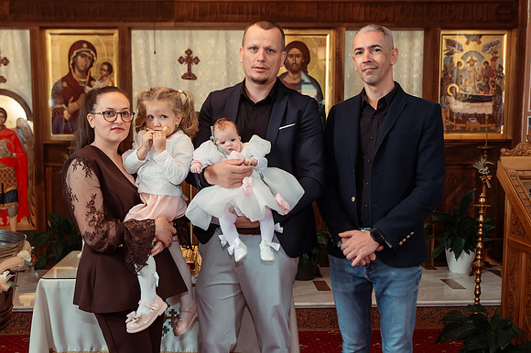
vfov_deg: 30.9
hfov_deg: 45.1
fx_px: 639
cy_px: 168
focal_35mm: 43
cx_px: 239
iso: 3200
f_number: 3.5
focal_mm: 36
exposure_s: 1/250
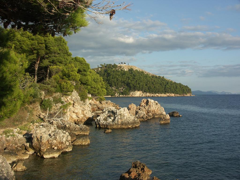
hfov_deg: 46.8
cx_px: 120
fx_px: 277
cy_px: 90
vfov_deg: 36.0
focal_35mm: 40
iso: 64
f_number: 7.1
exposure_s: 1/200
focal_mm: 10.35
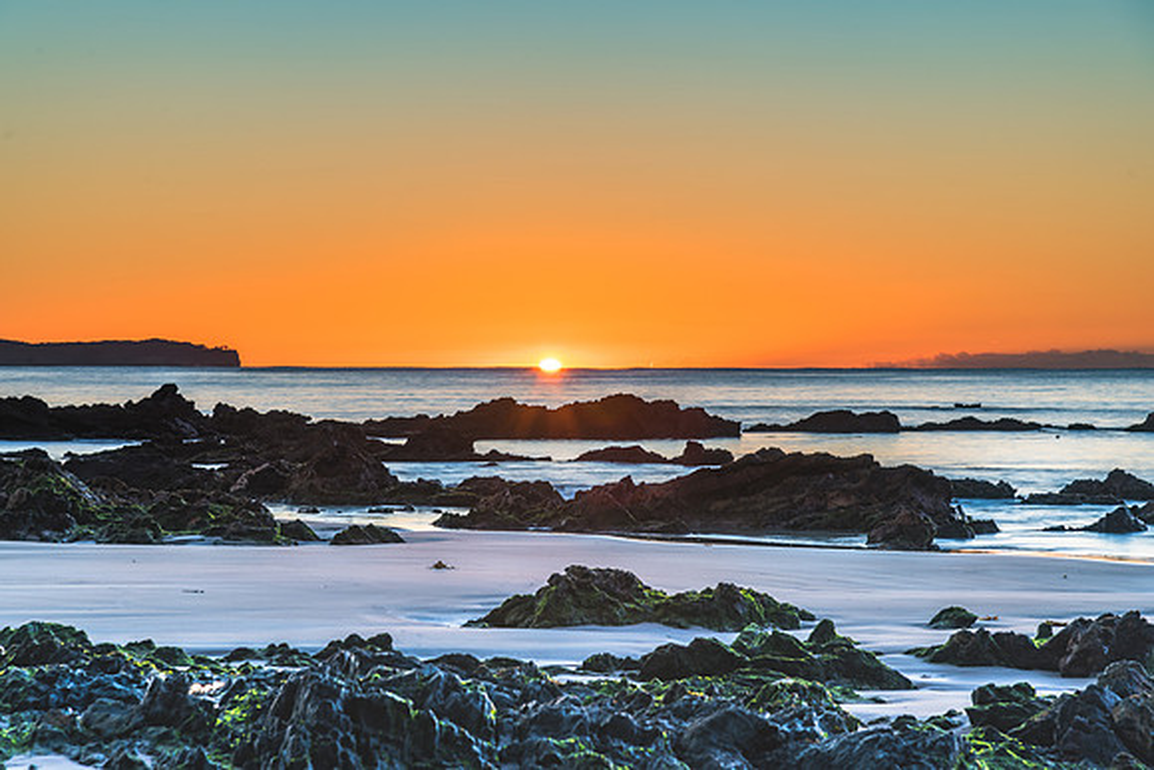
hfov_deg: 16.9
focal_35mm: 121
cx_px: 577
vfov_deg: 11.3
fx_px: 3875
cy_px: 385
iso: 100
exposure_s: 1.3
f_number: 10
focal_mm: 120
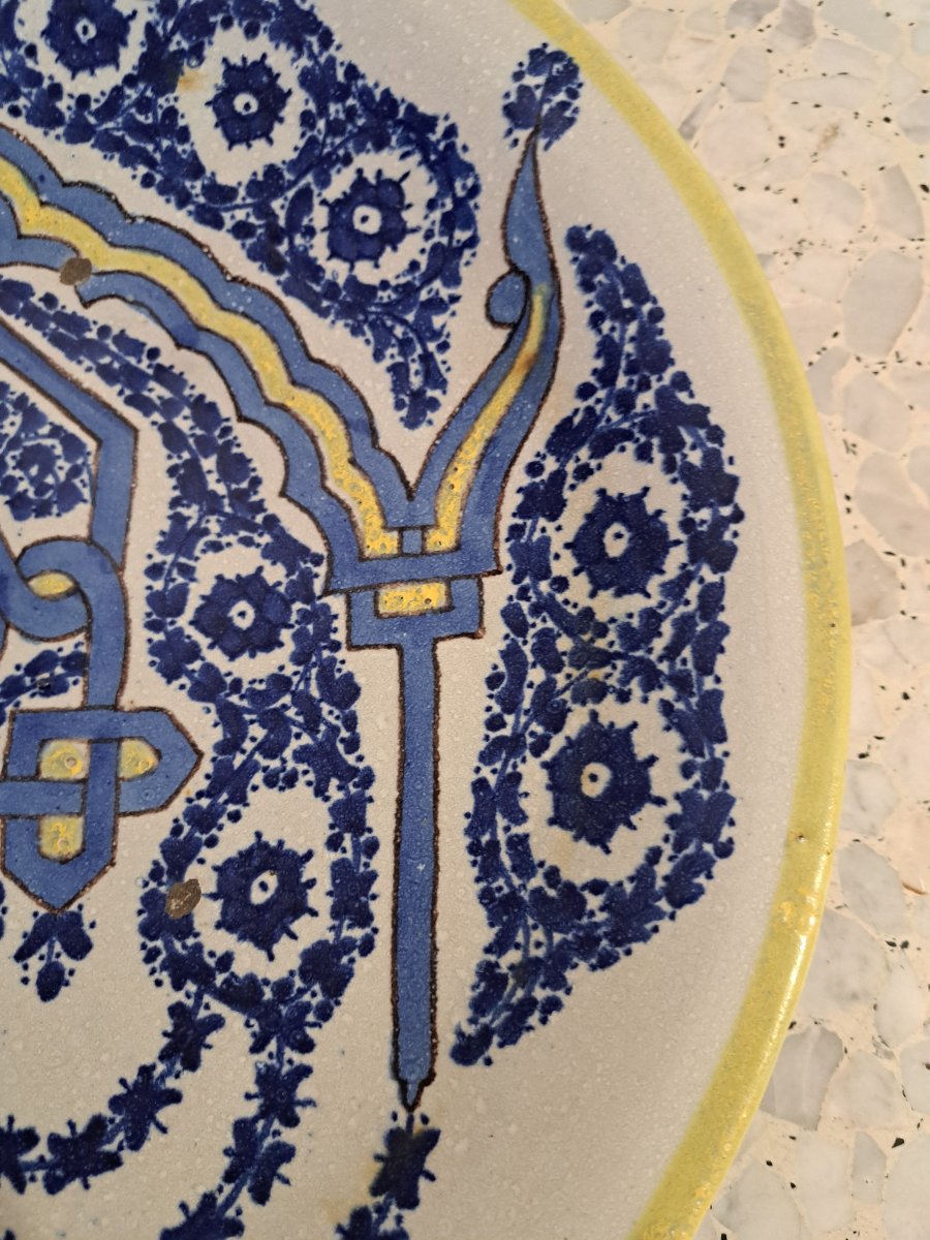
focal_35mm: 24
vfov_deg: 71.6
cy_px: 620
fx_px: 860
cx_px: 465
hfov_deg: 56.8
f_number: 1.8
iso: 400
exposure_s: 1/33
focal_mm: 5.23
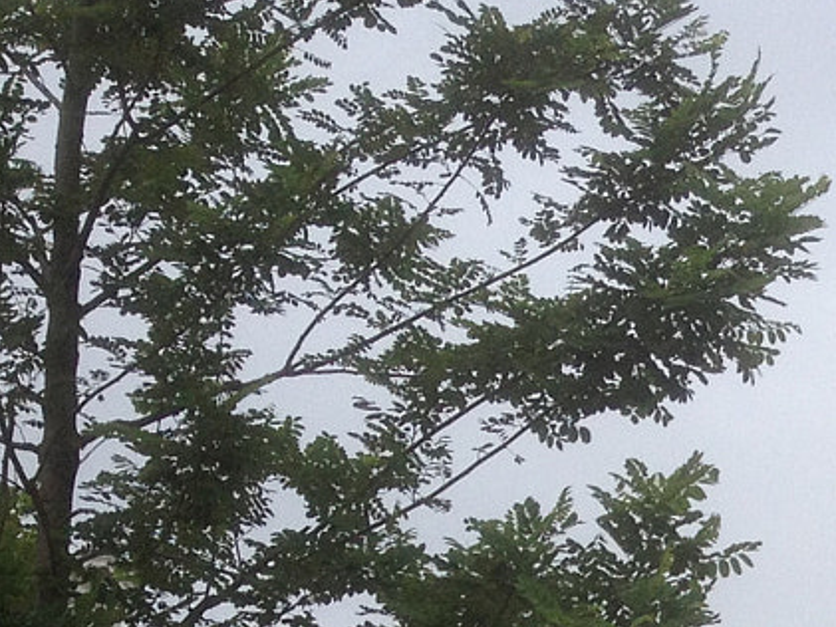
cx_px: 1350
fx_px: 3213
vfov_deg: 10.4
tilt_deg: +4.3
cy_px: 1183
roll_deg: -0.9
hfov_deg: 13.7
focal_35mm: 133
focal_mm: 4.28
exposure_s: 1/1453
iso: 50
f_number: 2.4
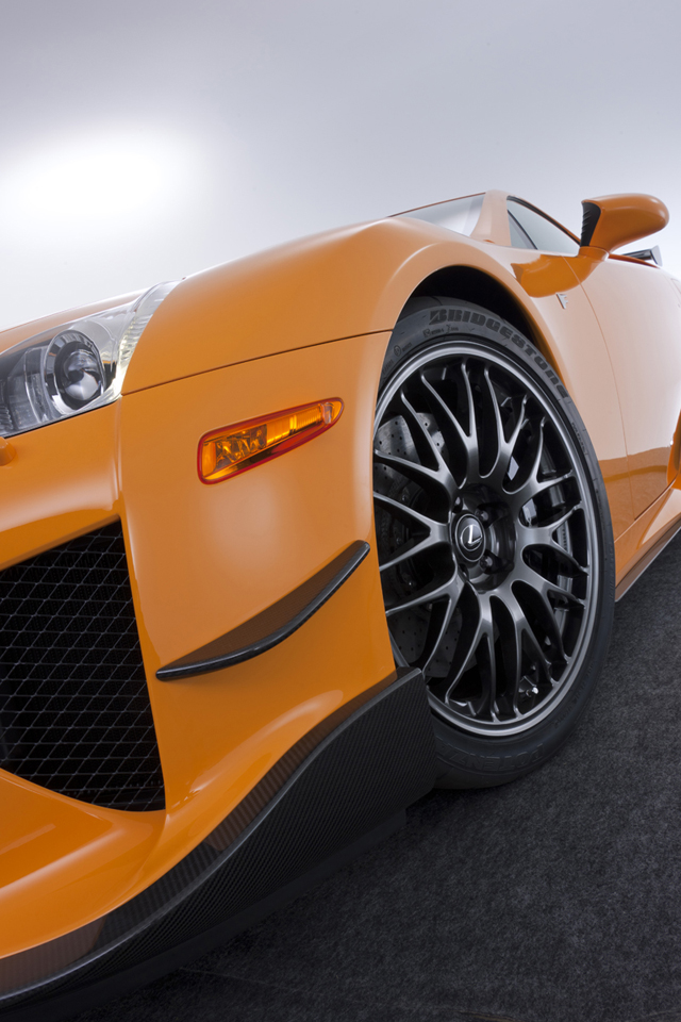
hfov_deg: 41.1
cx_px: 340
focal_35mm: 32
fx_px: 908
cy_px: 511
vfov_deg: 58.7
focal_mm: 32
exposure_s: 1/2.5
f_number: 16
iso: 100
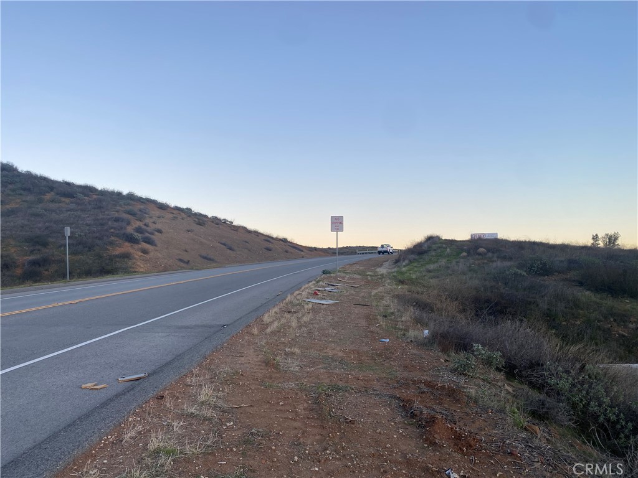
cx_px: 319
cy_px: 239
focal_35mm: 26
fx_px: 479
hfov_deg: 67.3
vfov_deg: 53.1
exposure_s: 1/454
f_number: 1.8
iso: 32
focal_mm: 4.25
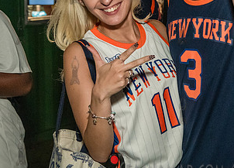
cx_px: 168
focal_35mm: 84
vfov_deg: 17.0
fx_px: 559
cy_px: 45
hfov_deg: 23.4
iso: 5000
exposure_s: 1/200
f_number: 3.5
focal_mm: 38
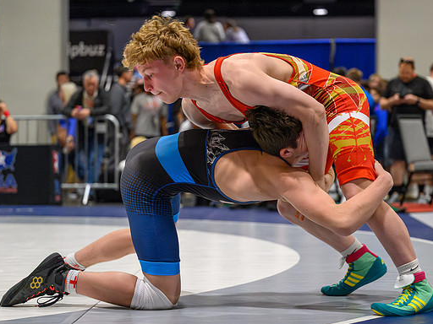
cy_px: 145
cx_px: 221
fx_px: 1176
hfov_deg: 20.9
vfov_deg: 15.7
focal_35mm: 94
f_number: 2.8
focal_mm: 74
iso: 10000
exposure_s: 1/800
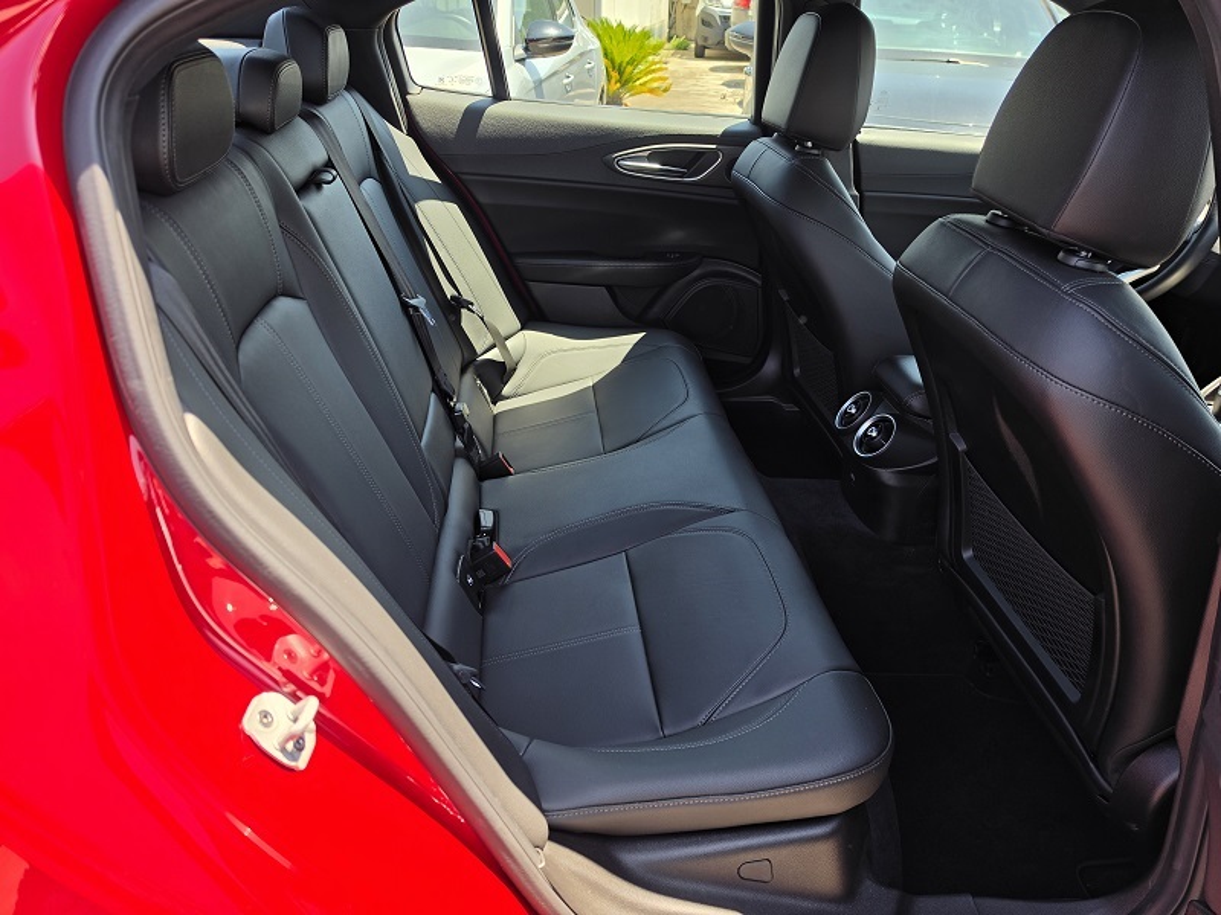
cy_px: 458
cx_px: 610
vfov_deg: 58.9
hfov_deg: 73.9
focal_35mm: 23
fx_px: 811
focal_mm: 6.5
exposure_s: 1/359
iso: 20
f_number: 1.4
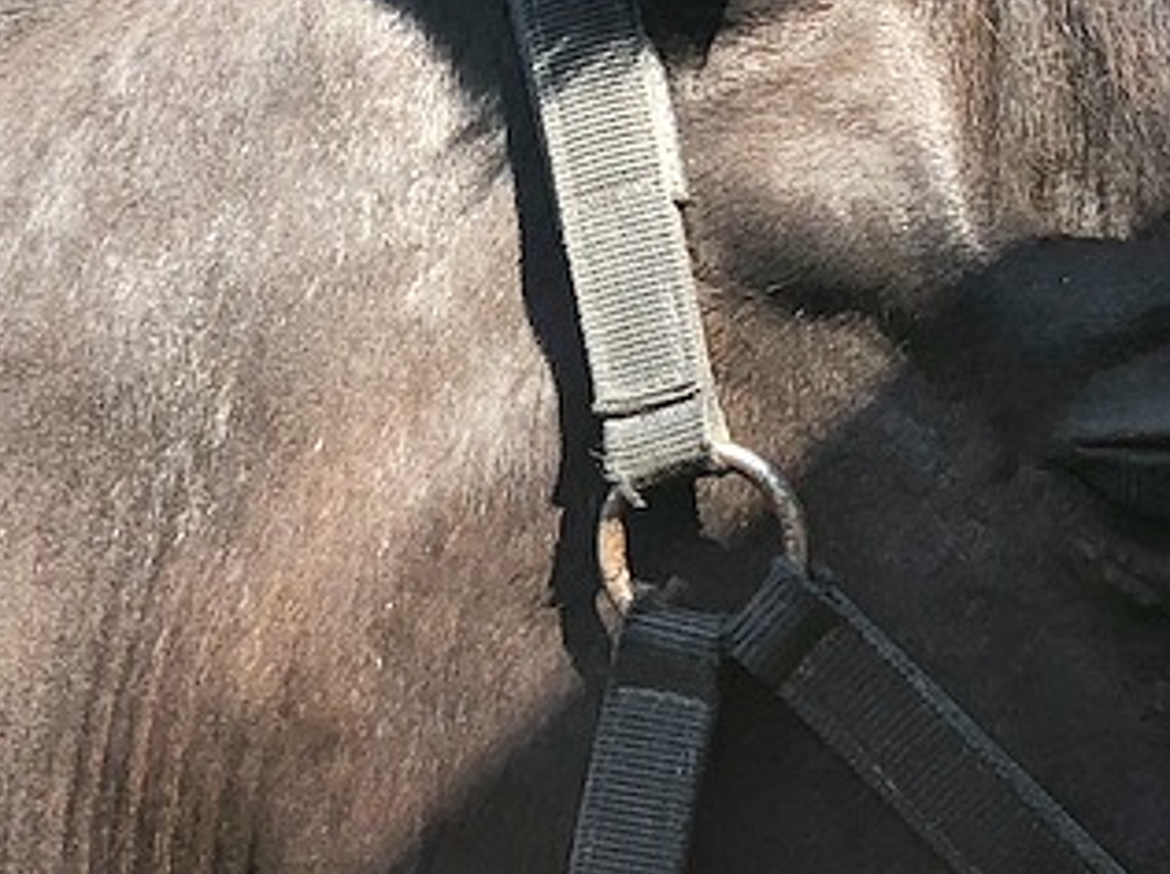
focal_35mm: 178
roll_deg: -0.1
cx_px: 1688
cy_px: 968
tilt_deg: -1.6
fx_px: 6007
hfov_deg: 10.8
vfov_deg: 8.3
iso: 16
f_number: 2.4
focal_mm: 6
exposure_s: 1/121
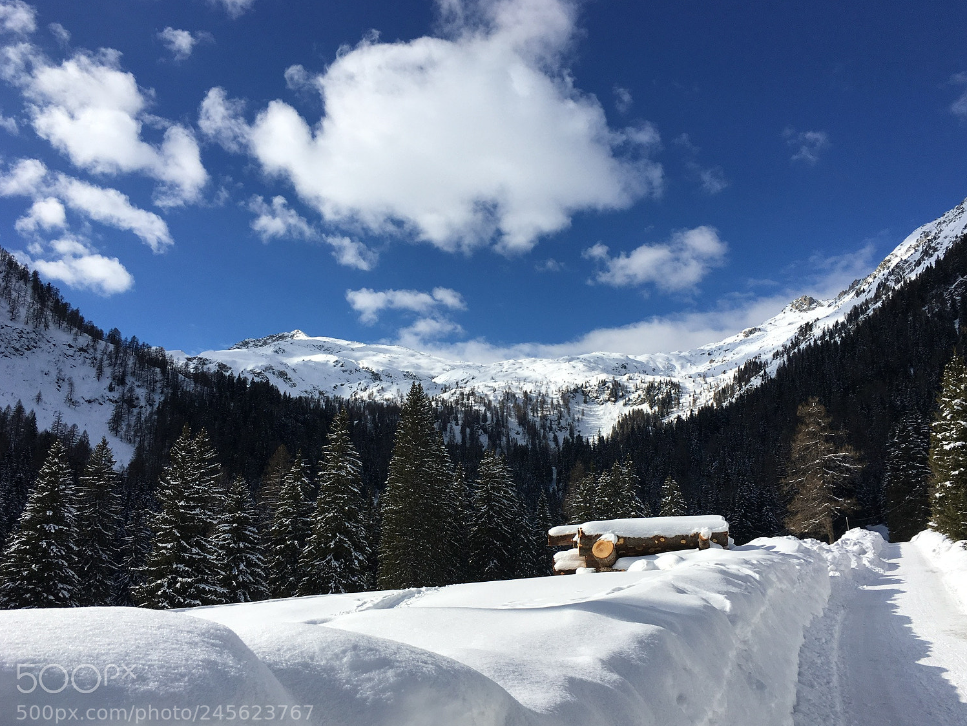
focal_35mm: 31
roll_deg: -0.3
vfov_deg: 45.4
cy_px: 376
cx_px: 493
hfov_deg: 58.3
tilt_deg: +14.4
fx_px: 866
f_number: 2.2
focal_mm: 4.15
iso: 25
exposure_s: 1/3663
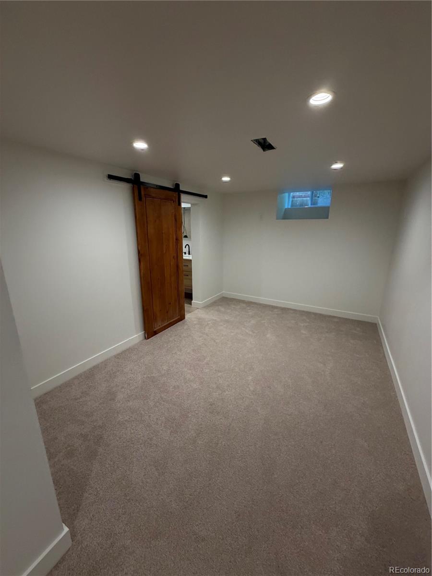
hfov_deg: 85.7
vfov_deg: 102.1
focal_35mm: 14
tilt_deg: -10.3
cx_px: 216
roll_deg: +1.9
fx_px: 233
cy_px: 288
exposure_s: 1/120
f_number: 2.2
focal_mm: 2.22
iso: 250
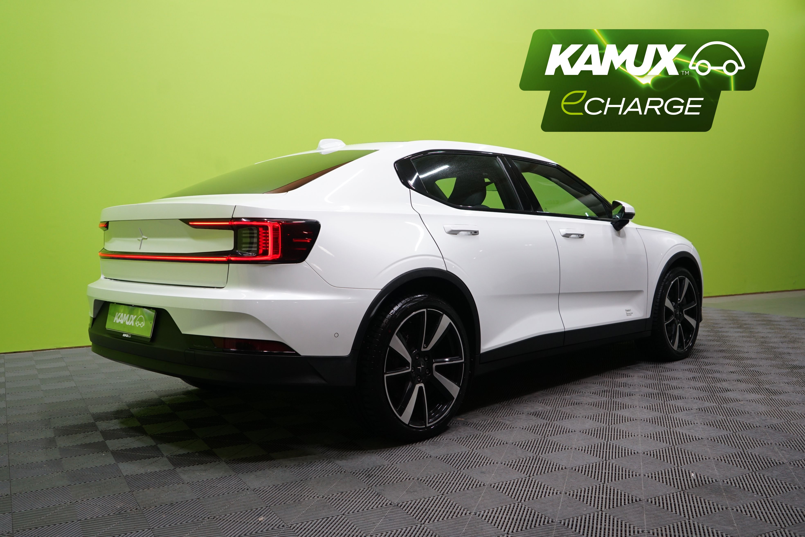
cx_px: 402
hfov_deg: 58.7
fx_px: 715
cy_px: 268
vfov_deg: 41.1
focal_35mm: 32
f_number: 4.5
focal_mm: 32
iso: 800
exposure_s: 1/100
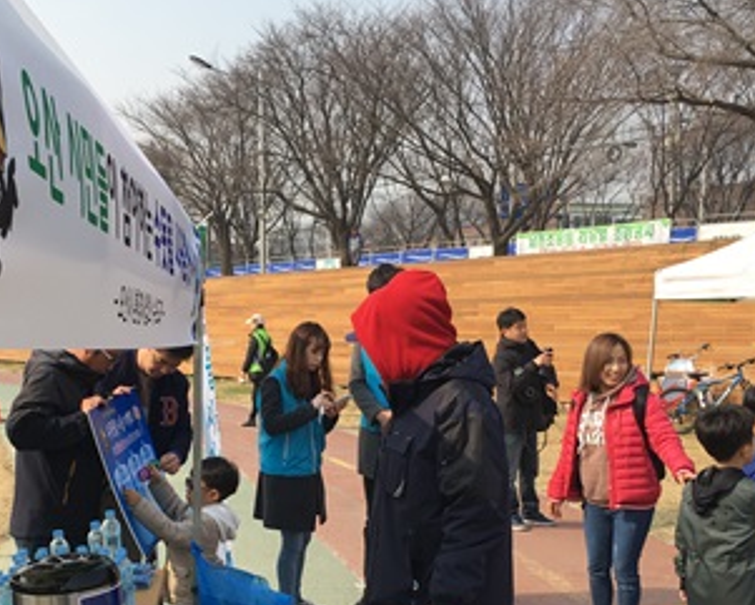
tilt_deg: -7.4
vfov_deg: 31.6
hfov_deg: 39.3
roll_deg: +0.2
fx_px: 1051
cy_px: 448
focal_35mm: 47
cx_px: 286
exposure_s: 1/793
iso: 25
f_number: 2.2
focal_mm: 4.15
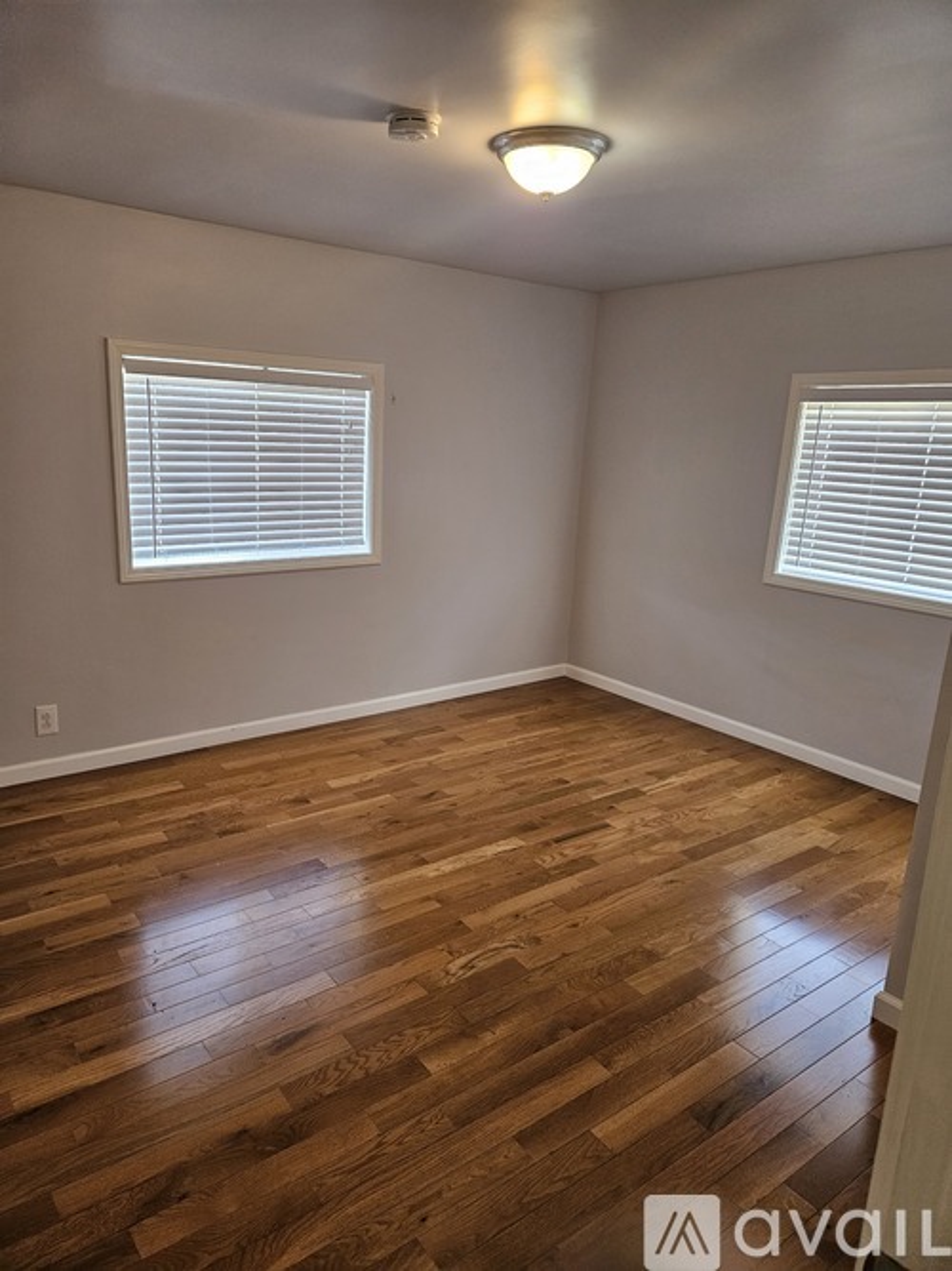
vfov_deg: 73.9
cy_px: 636
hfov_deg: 58.9
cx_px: 476
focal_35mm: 23
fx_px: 844
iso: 400
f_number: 1.8
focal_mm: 5.4
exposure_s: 1/120
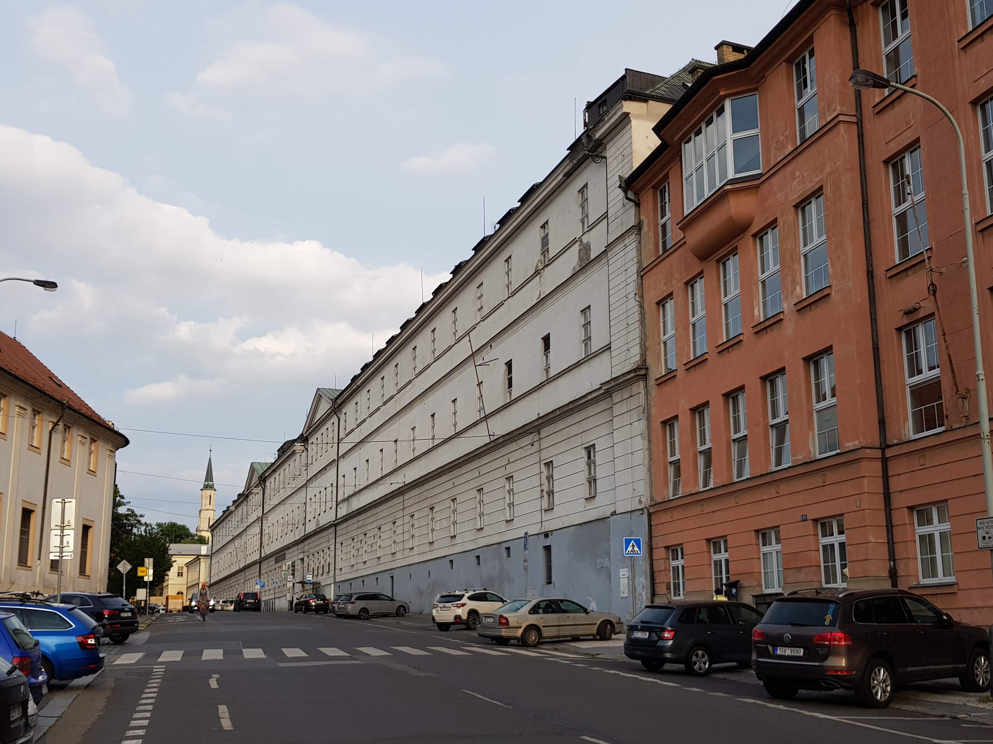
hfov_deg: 67.3
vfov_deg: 53.1
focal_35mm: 26
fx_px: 746
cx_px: 496
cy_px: 372
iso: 40
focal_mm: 4.2
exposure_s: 1/1268
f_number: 1.7
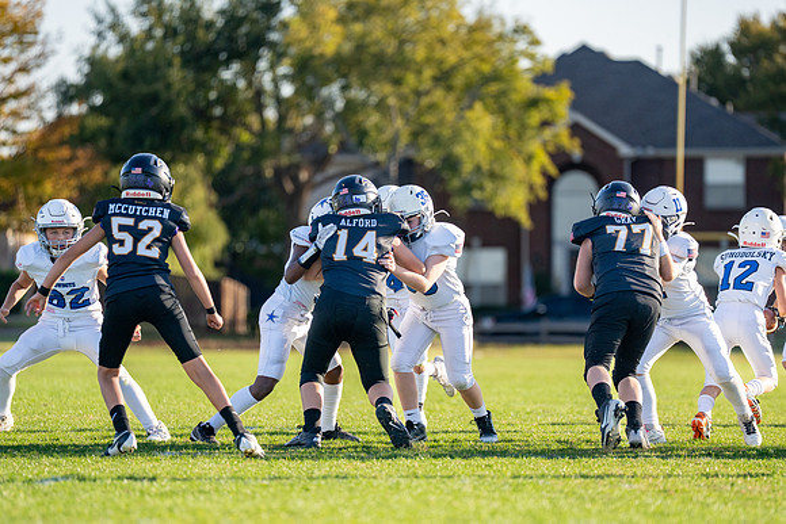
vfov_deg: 6.0
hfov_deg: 9.0
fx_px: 5008
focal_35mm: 229
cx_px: 450
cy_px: 297
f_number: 2.8
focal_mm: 200
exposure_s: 1/4000
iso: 400
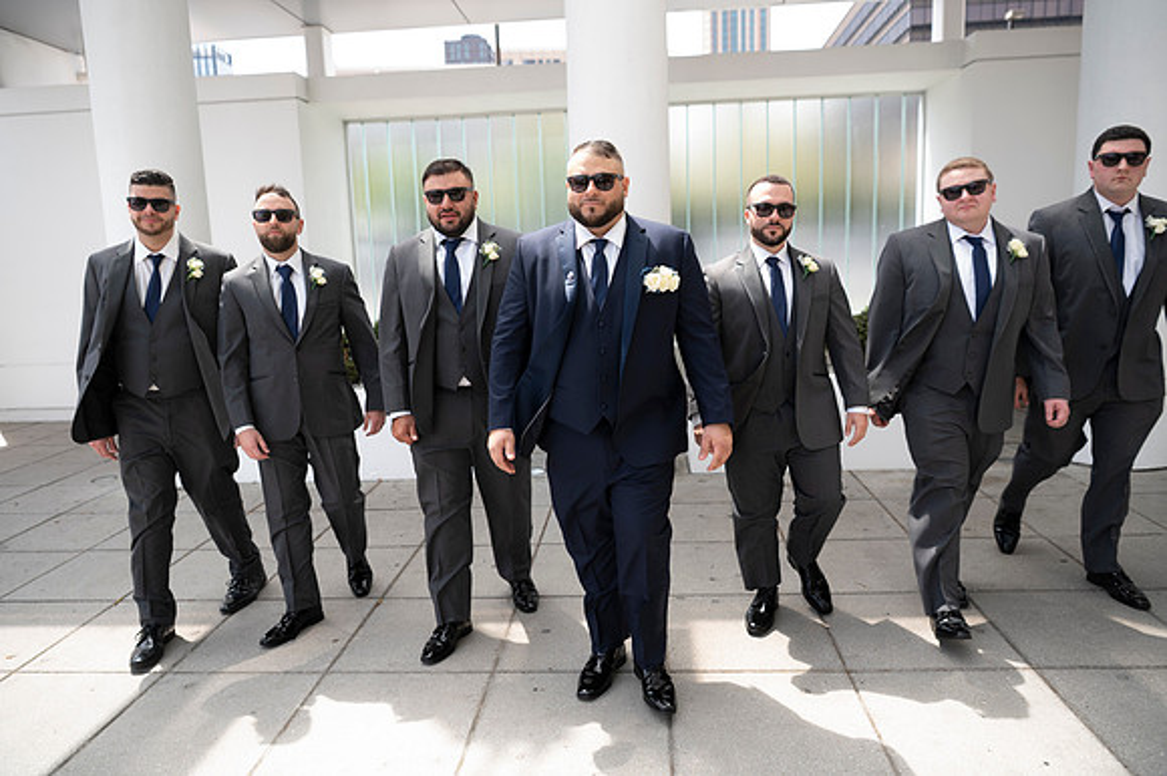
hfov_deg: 73.8
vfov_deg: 53.1
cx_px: 584
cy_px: 388
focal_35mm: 24
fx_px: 778
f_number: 2.8
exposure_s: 1/250
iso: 50
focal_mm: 24
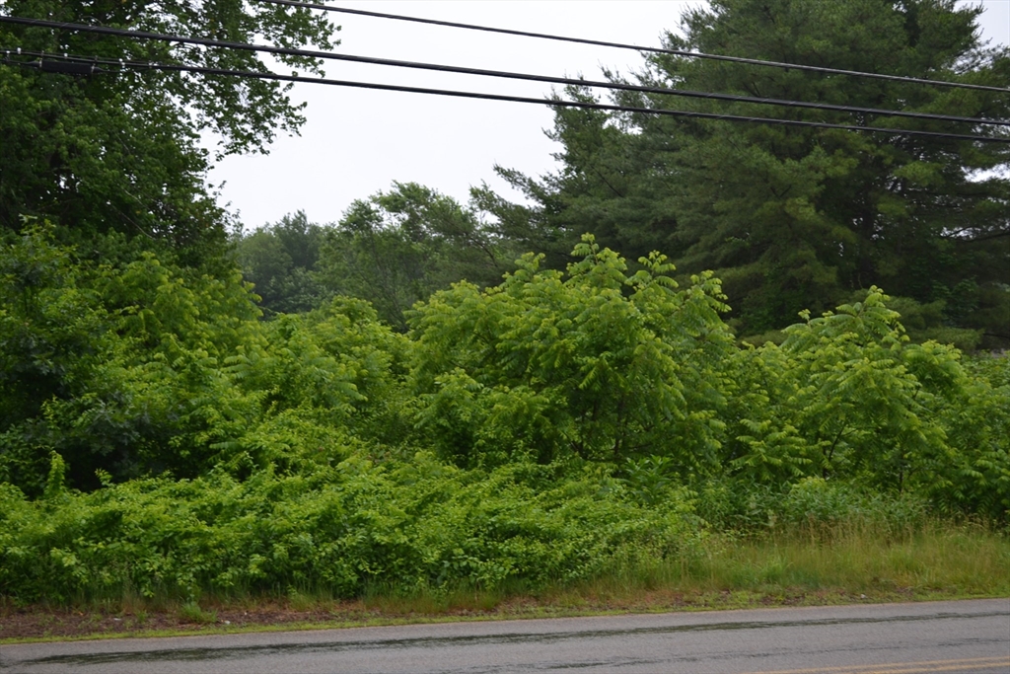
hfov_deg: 41.1
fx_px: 1347
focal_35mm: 48
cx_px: 505
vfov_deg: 28.1
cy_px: 337
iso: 200
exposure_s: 1/125
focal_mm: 32
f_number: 4.8
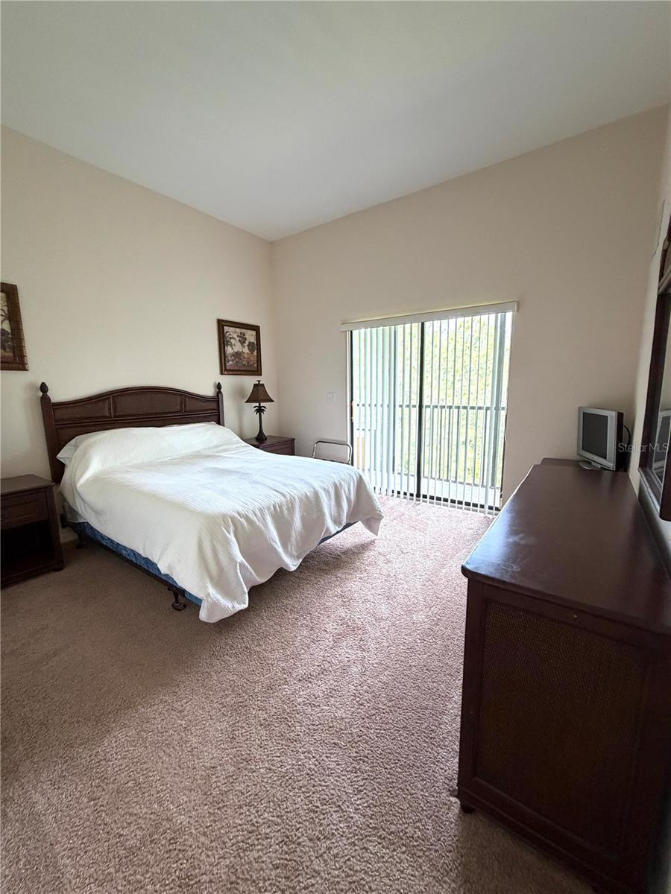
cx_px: 336
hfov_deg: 85.7
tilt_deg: -8.4
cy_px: 447
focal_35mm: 14
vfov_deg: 102.1
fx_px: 362
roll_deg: +1.2
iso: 320
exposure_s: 1/109
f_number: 2.2
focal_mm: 2.22
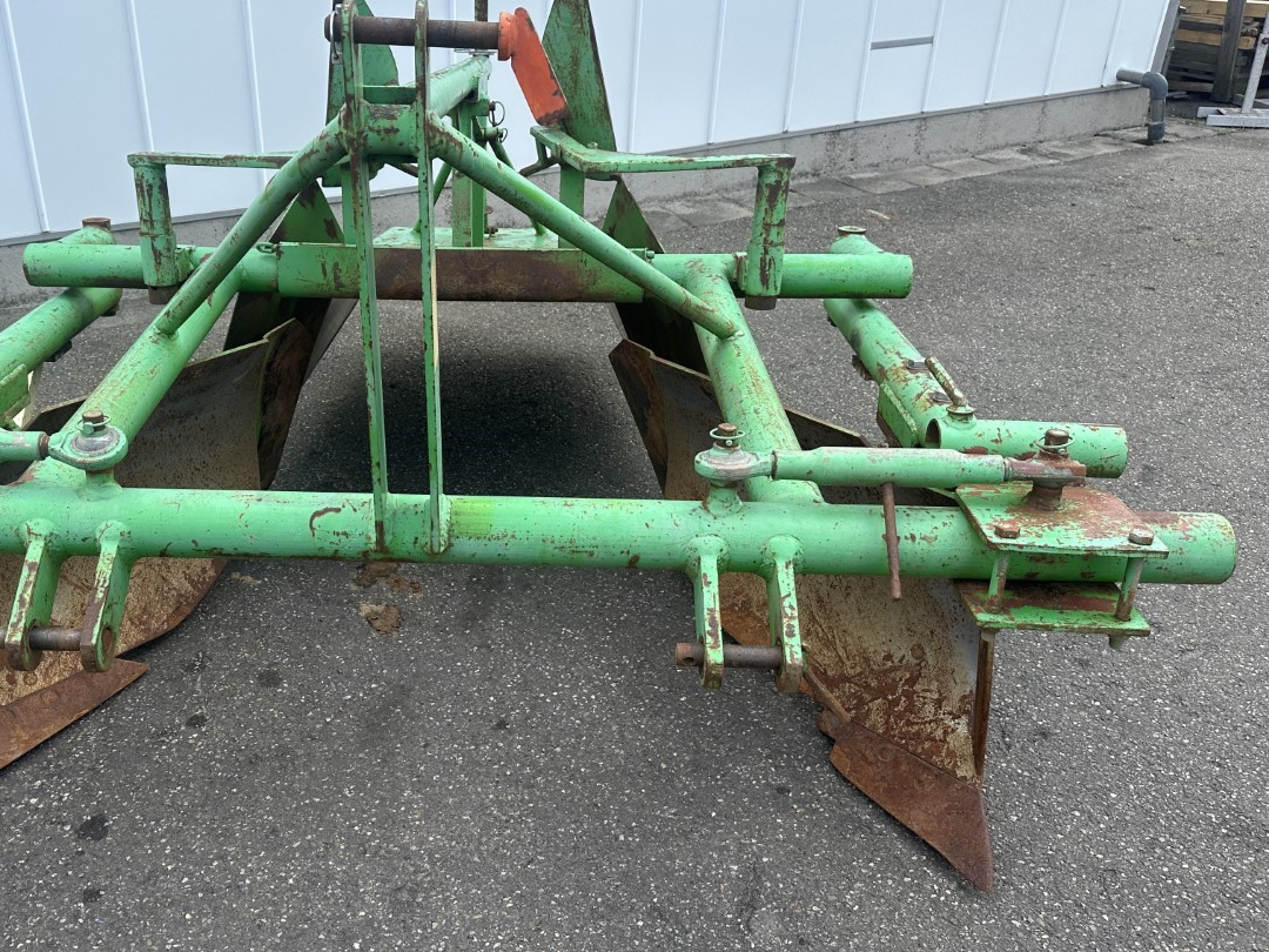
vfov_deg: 44.1
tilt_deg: -29.6
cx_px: 468
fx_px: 1173
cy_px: 448
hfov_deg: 56.1
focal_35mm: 32
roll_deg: -0.2
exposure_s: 1/1357
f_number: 1.78
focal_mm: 6.86
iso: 80
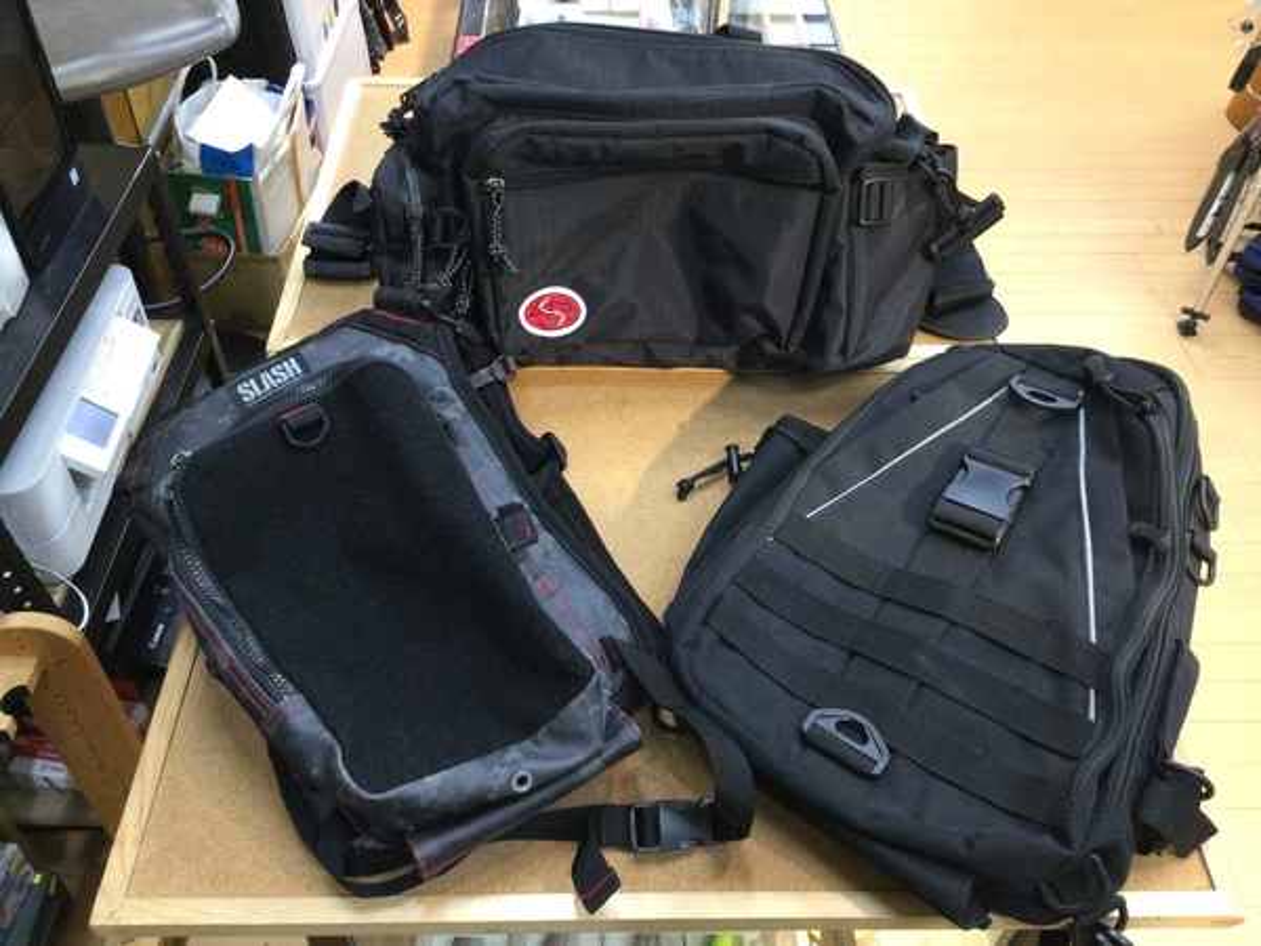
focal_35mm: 31
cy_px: 473
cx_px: 630
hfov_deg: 58.4
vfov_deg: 45.4
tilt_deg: -47.3
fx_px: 1129
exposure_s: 1/30
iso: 100
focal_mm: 3.3
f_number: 2.4
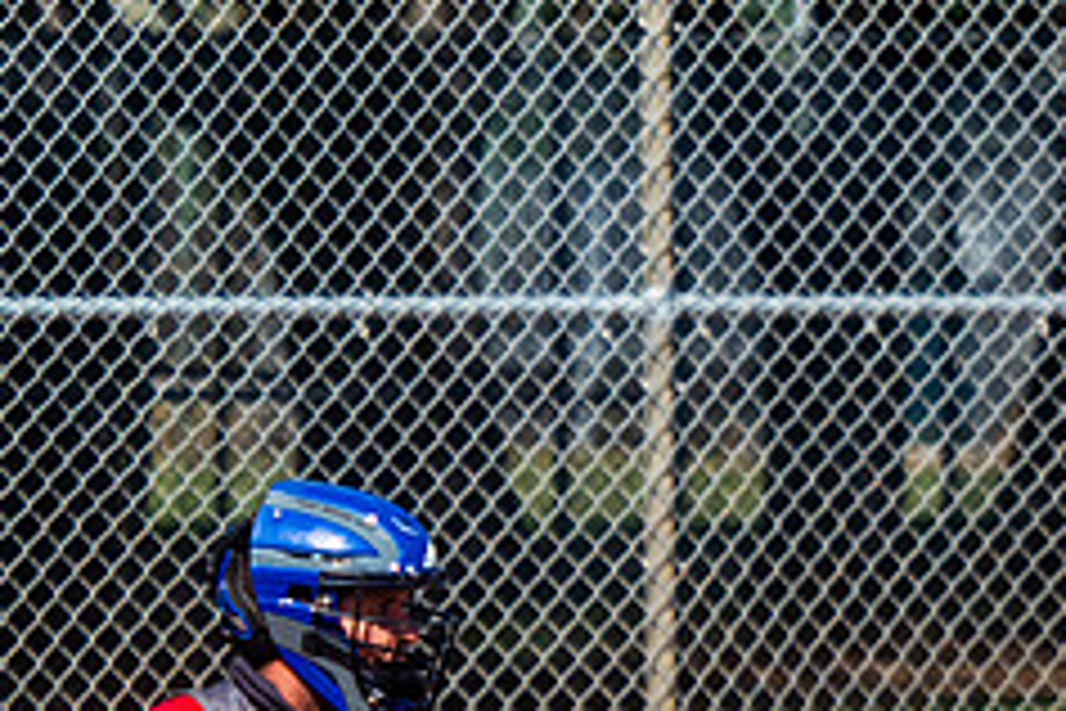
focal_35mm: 800
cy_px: 411
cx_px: 1501
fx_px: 23687
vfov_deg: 1.7
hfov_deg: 2.6
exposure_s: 1/2000
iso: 200
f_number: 4
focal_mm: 130
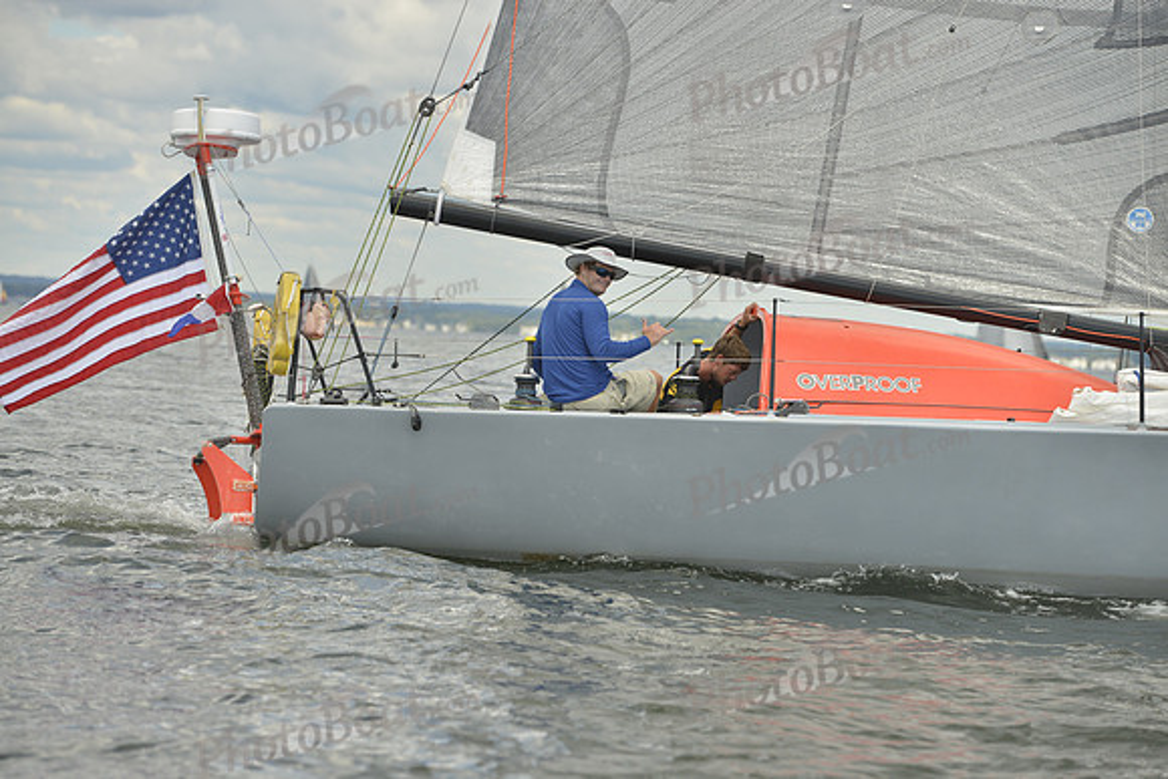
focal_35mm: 135
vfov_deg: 10.2
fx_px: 4381
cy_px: 390
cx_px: 584
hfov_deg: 15.2
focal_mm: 135
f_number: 5.6
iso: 200
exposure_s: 1/1000
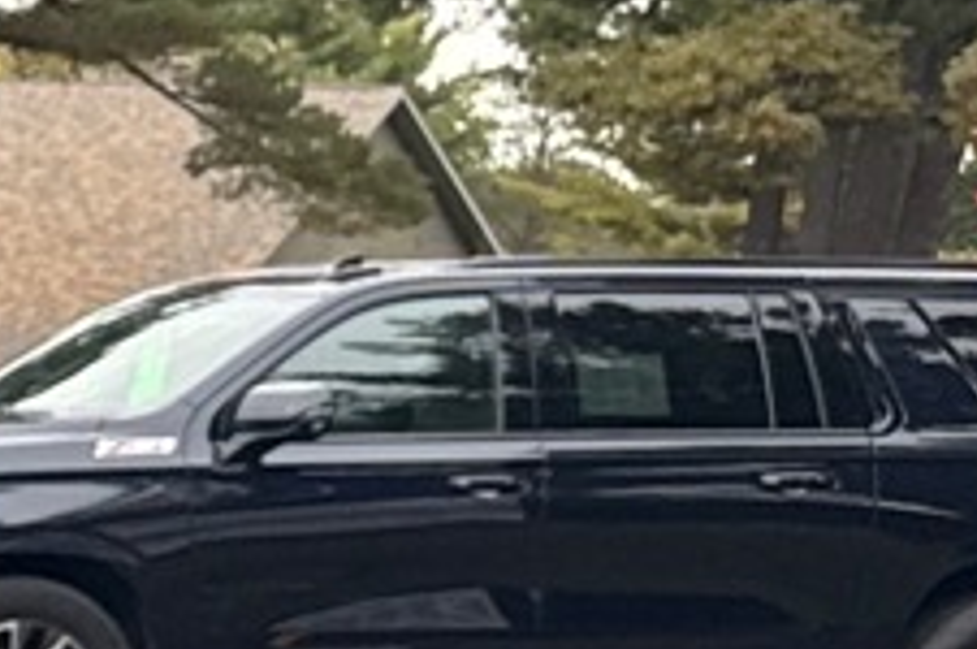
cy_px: 891
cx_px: -2140
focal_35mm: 177
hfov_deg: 9.0
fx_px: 4797
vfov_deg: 7.6
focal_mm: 6.76
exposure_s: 1/440
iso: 100
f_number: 1.78
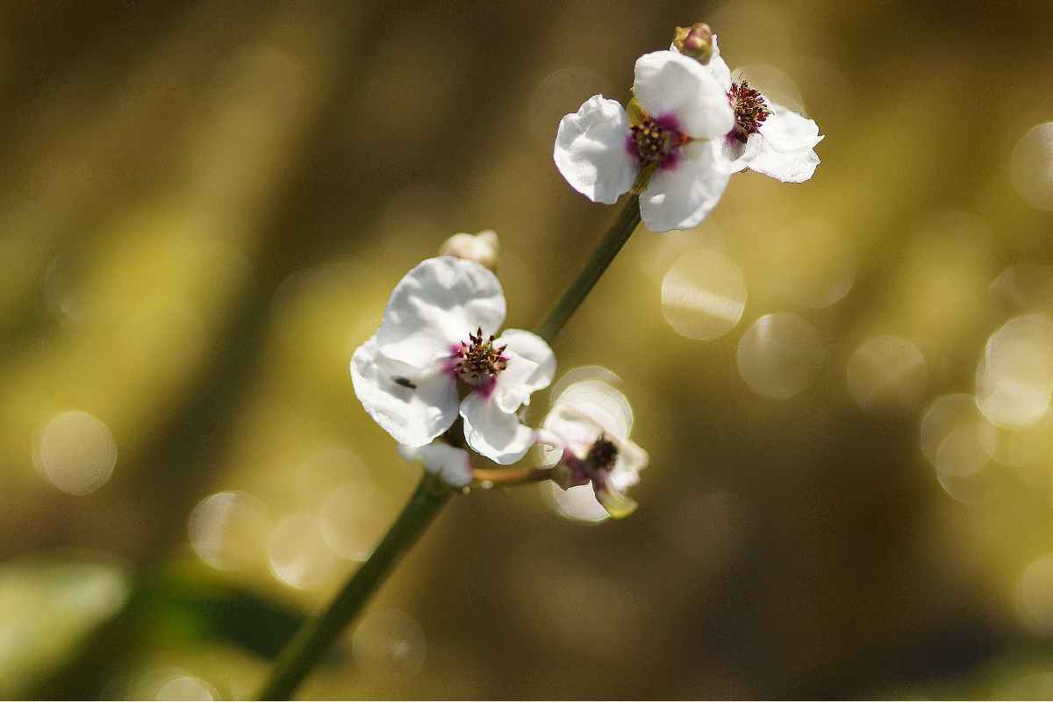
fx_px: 4387
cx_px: 526
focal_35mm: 150
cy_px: 351
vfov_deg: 9.1
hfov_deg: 13.7
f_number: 2.8
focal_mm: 100
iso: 100
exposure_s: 1/1250
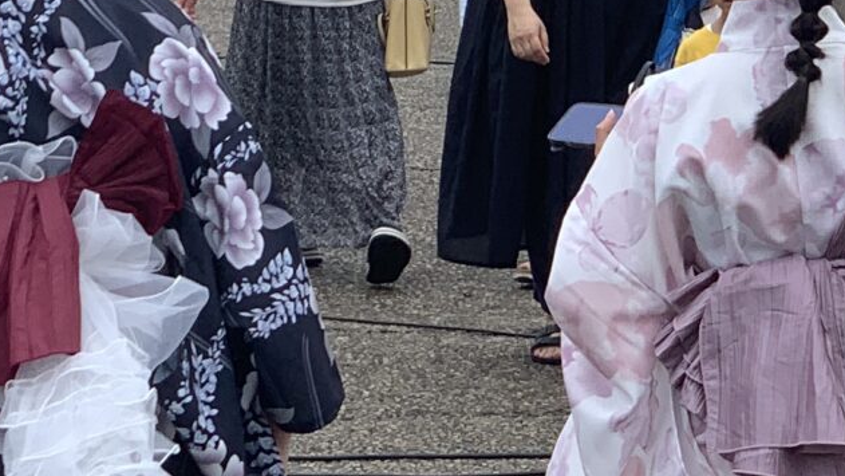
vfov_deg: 5.2
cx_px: -36
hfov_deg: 9.3
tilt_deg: -3.8
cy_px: -189
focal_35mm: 230
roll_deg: +1.3
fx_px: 5154
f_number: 2.4
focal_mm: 6
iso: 16
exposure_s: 1/209
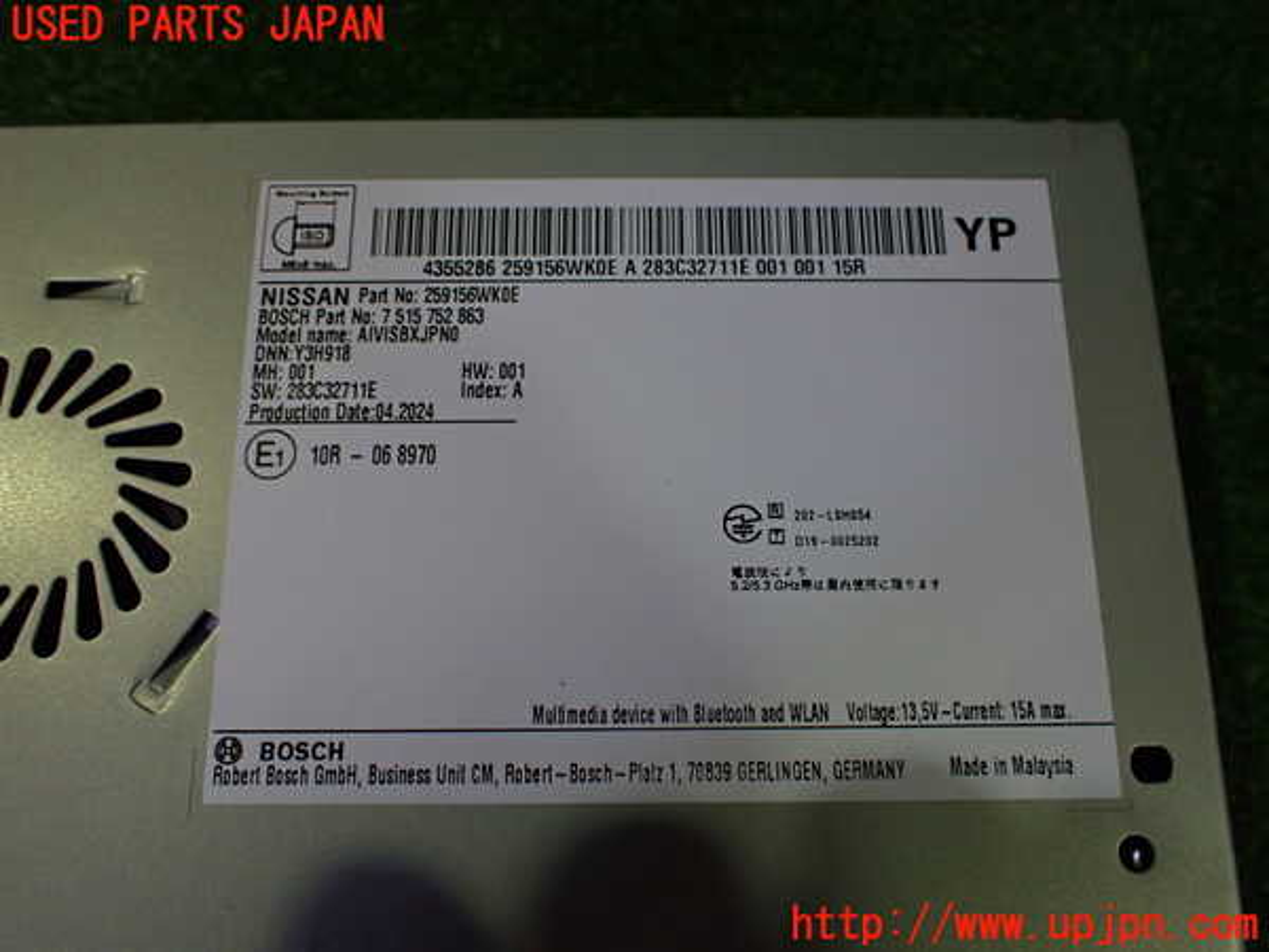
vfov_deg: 46.8
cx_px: 634
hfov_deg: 60.0
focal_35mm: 30
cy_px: 476
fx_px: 1100
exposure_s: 1/125
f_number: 2.3
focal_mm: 5.4
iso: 400
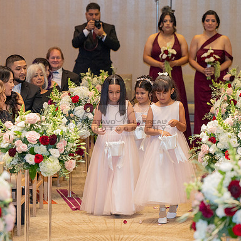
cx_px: 118
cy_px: 141
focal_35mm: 195
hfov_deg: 9.0
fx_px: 1536
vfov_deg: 9.0
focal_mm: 130
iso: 1250
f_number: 3.2
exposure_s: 1/160
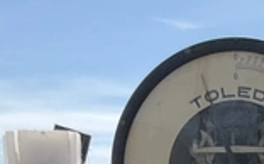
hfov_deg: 14.0
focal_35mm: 148
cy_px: 467
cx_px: 245
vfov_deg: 7.8
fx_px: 1063
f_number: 1.8
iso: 25
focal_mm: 3
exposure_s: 1/855
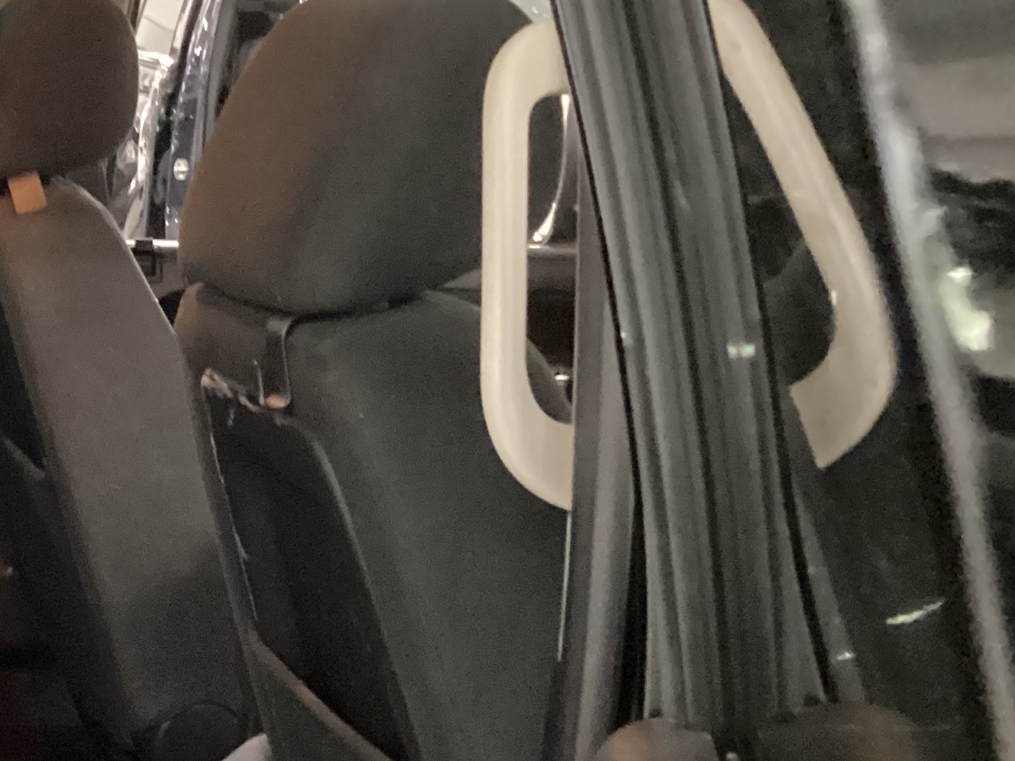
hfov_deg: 25.3
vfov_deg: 20.6
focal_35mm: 71
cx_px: -124
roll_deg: -0.1
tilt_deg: -19.4
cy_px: 574
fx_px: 2082
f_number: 2.4
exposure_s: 1/17
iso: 800
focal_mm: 3.3
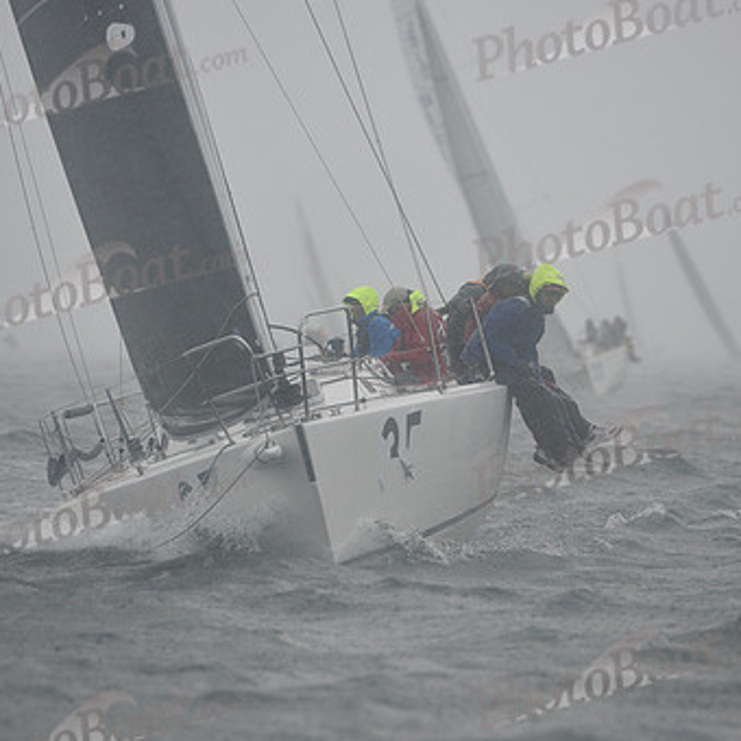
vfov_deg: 6.0
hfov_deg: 6.0
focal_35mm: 290
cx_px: 362
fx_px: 7023
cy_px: 369
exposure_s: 1/640
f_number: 4
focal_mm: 200
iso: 400
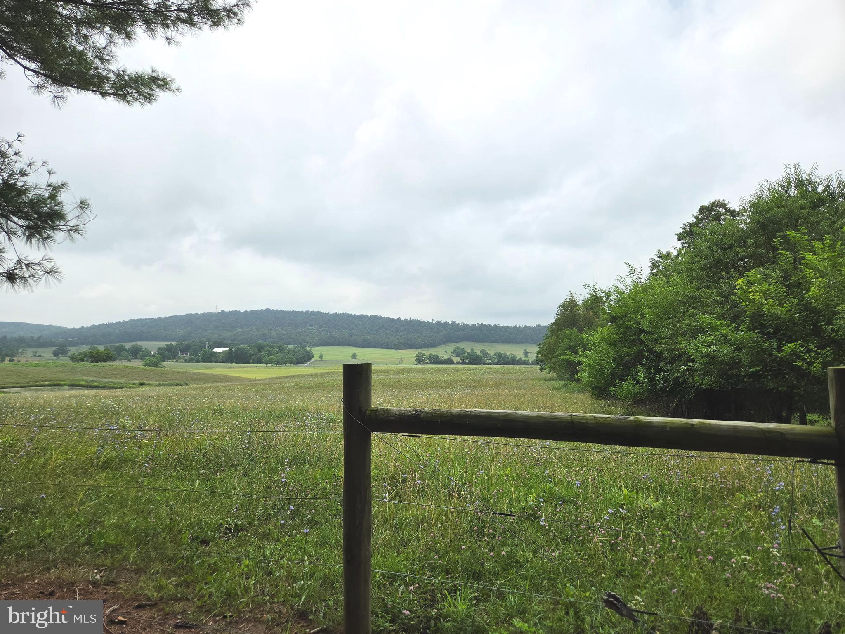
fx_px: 561
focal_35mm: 23
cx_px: 422
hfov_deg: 73.9
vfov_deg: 58.9
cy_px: 317
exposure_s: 1/6836
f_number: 1.8
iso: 80
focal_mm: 5.4
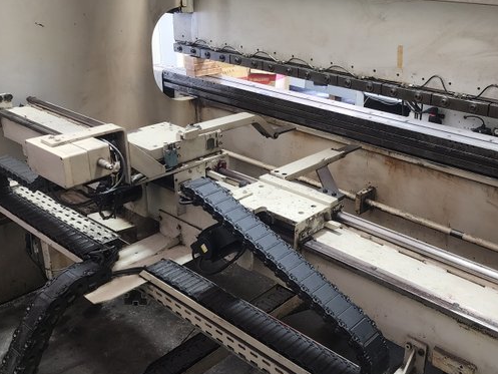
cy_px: 144
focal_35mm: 37
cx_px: 331
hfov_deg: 49.3
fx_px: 532
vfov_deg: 38.5
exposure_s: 1/60
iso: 800
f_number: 1.8
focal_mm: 6.4
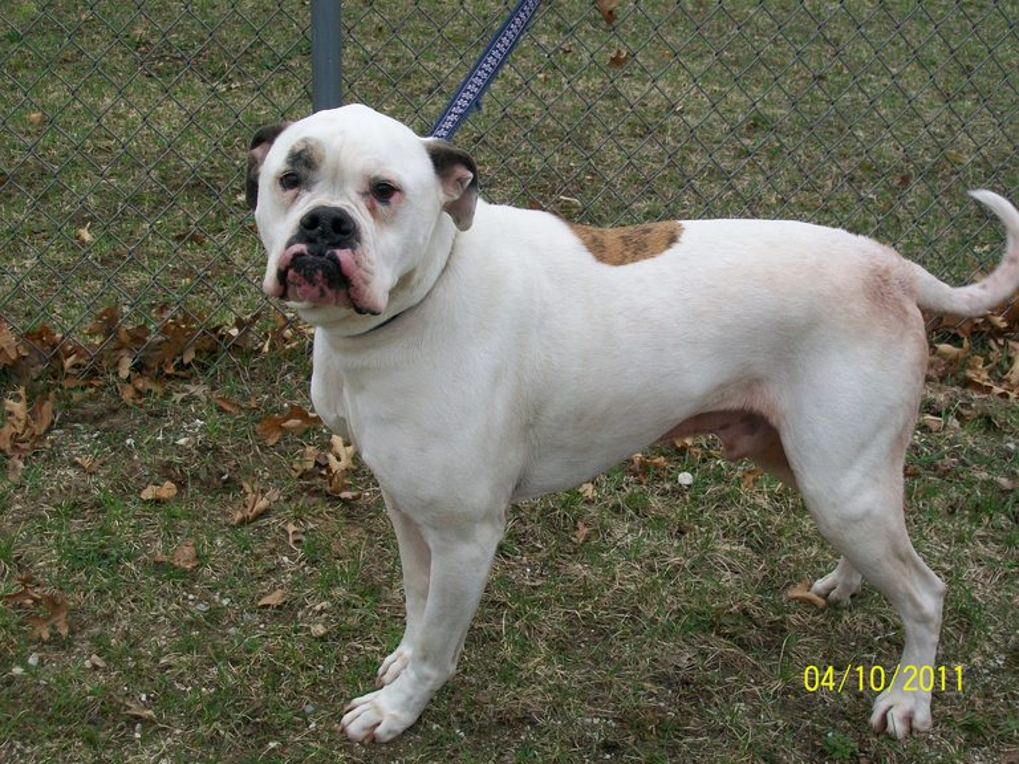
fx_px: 1648
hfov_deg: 34.3
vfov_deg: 26.1
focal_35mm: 56
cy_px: 382
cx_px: 510
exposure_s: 1/400
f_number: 3.3
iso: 64
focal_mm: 9.4
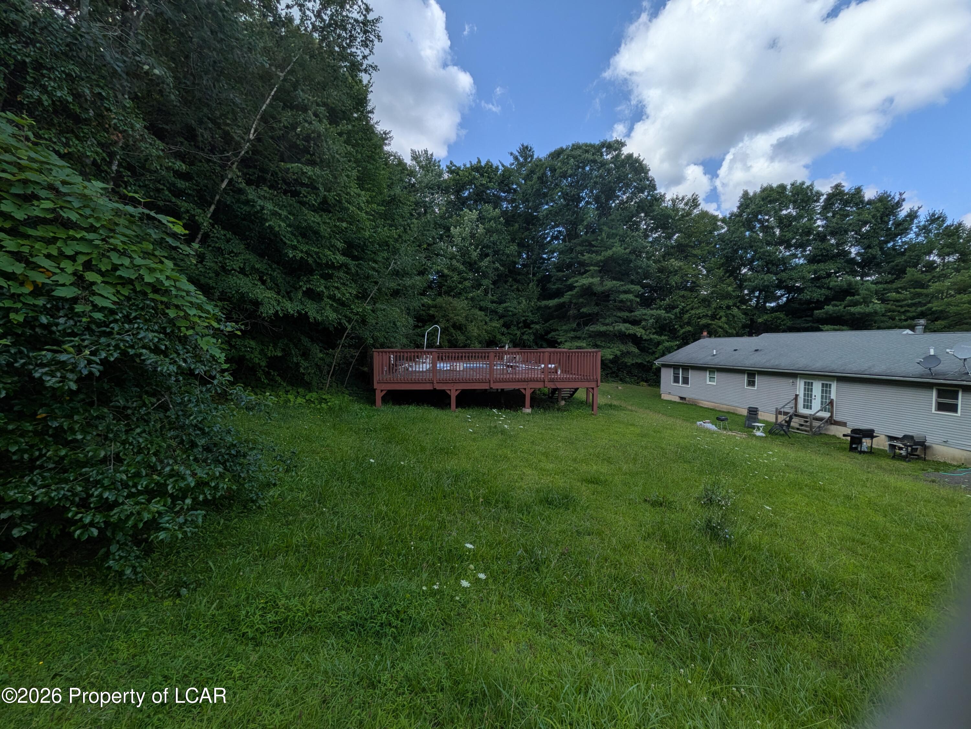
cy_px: 364
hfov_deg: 102.1
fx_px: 393
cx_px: 486
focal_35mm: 14
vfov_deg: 85.7
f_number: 2.2
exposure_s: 1/2137
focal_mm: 1.83
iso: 58
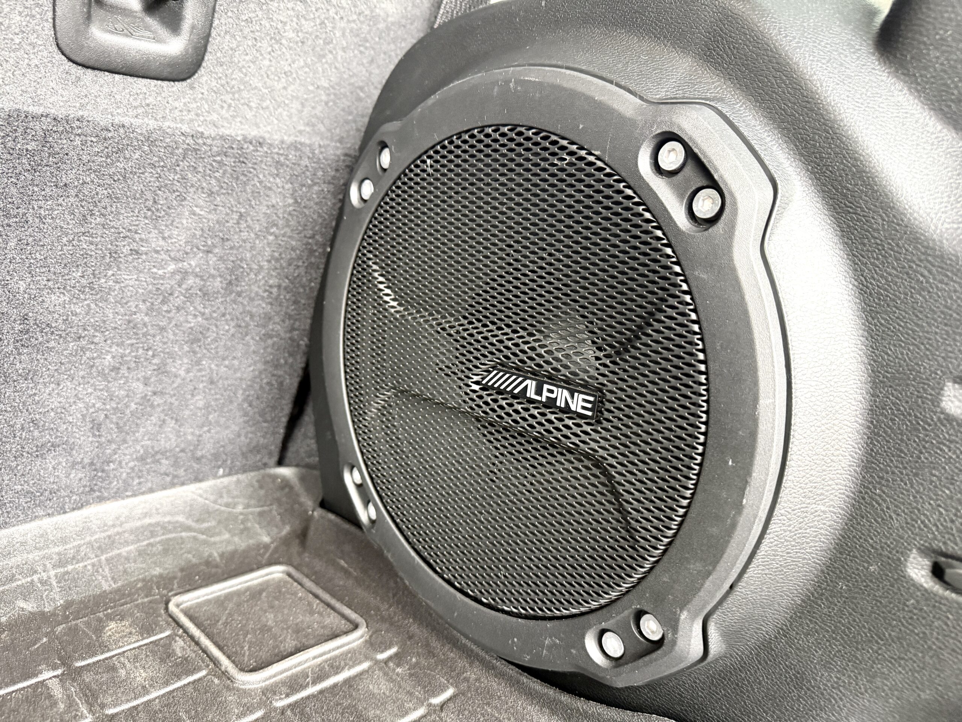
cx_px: 481
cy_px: 361
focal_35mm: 24
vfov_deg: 56.8
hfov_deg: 71.6
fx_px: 667
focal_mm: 6.76
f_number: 1.78
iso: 640
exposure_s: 1/60
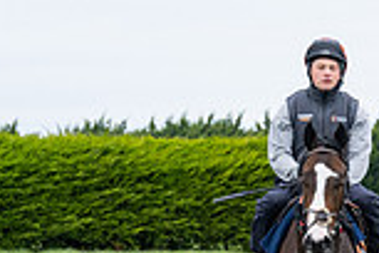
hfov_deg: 3.7
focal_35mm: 559
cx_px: 451
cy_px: 218
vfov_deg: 2.5
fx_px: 5885
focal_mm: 98
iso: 500
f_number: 5
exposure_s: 1/1000
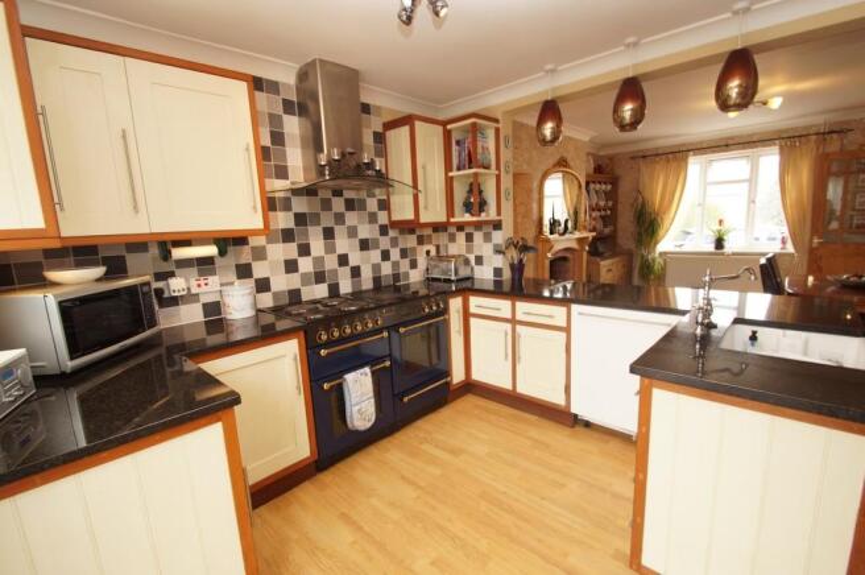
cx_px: 432
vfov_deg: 77.2
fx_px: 360
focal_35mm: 15
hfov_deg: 100.4
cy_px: 288
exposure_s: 1/5
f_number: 8
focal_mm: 10
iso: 200
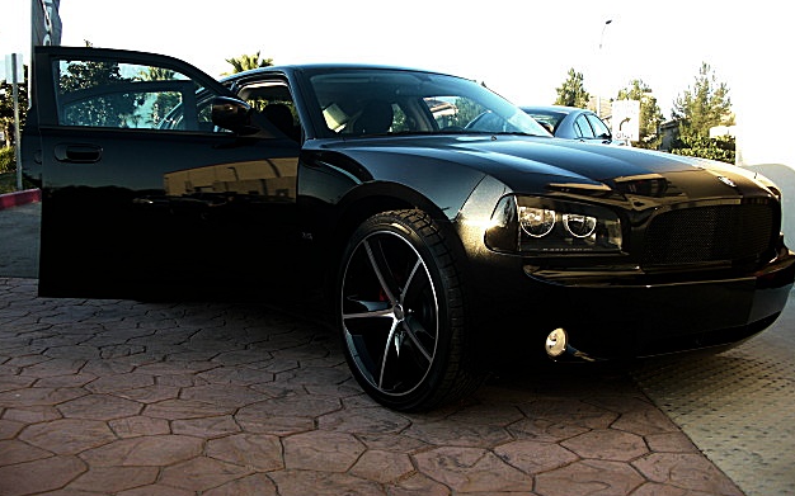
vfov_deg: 32.7
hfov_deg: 50.4
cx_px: 398
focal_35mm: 39
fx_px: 845
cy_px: 227
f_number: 2.8
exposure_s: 1/80
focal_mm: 6.3
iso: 50
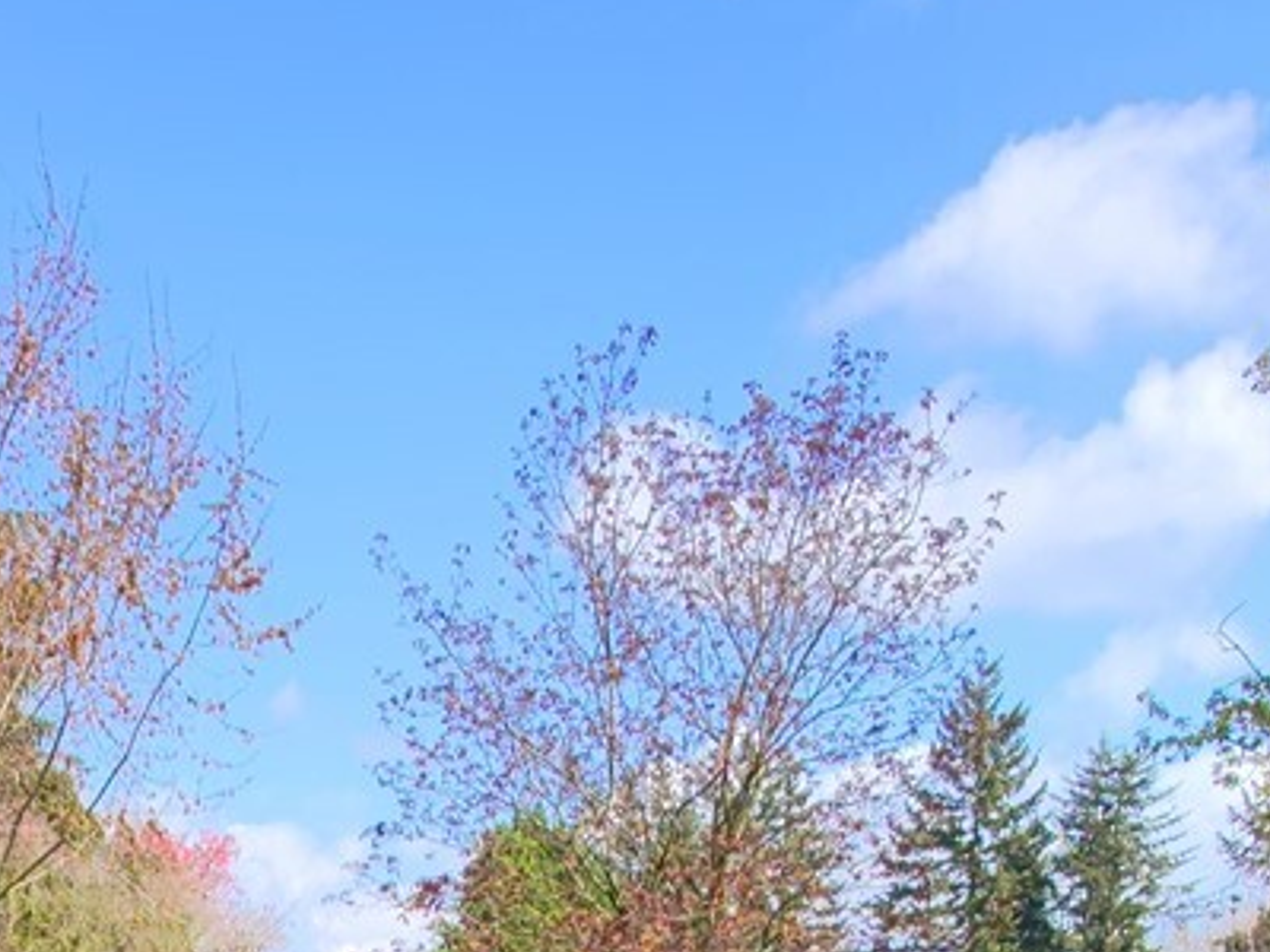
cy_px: 1609
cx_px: 83
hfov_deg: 28.8
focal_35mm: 64
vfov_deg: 18.8
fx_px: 2348
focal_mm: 16
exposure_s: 1/814
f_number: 2.55
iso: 102
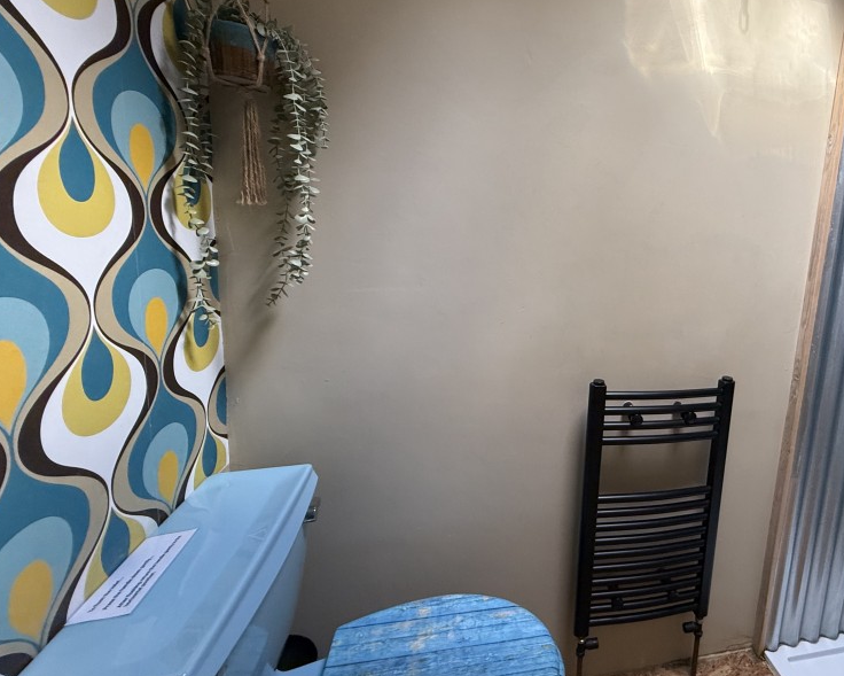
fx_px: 475
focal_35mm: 19
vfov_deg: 70.6
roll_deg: -4.0
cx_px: 579
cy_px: 296
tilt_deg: -8.8
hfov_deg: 79.8
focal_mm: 2.22
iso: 320
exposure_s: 1/100
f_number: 2.2
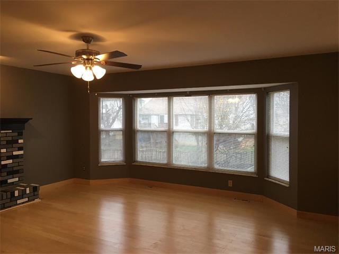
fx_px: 284
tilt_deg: -1.7
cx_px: 170
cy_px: 127
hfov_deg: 61.7
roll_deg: +0.8
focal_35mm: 29
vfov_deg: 48.2
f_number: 2.2
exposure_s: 1/30
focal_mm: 4.15
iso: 50
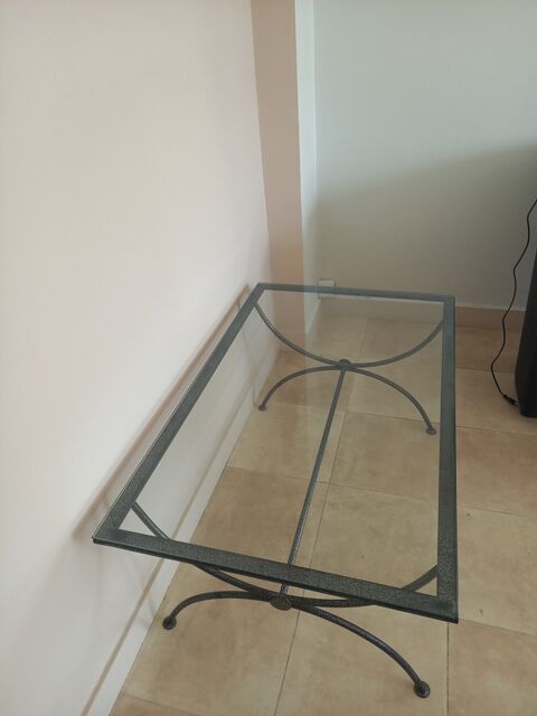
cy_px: 358
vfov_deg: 69.4
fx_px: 517
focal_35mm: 25
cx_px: 268
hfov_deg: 54.9
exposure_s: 1/50
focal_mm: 4.65
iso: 125
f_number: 1.8
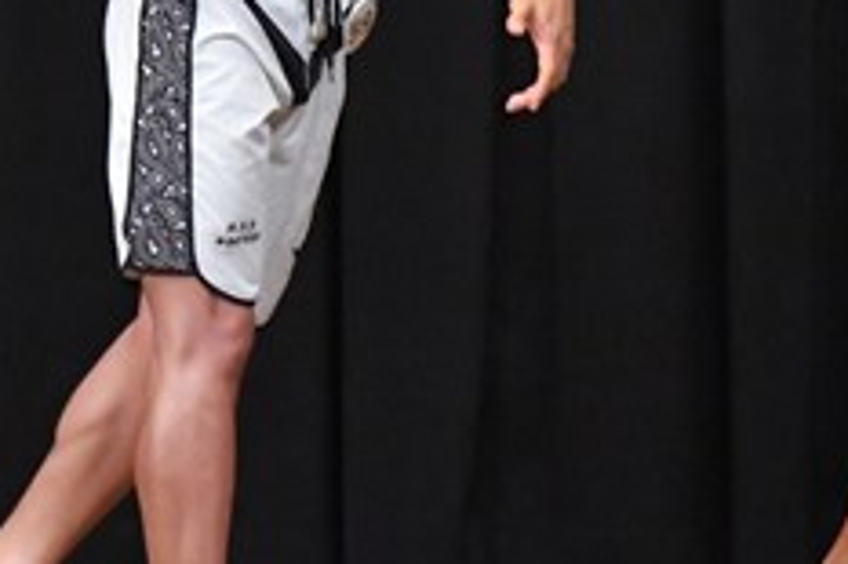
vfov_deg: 2.0
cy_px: -4
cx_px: 293
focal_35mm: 672
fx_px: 15818
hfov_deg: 3.1
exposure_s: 1/400
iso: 8000
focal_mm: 135
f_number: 5.6
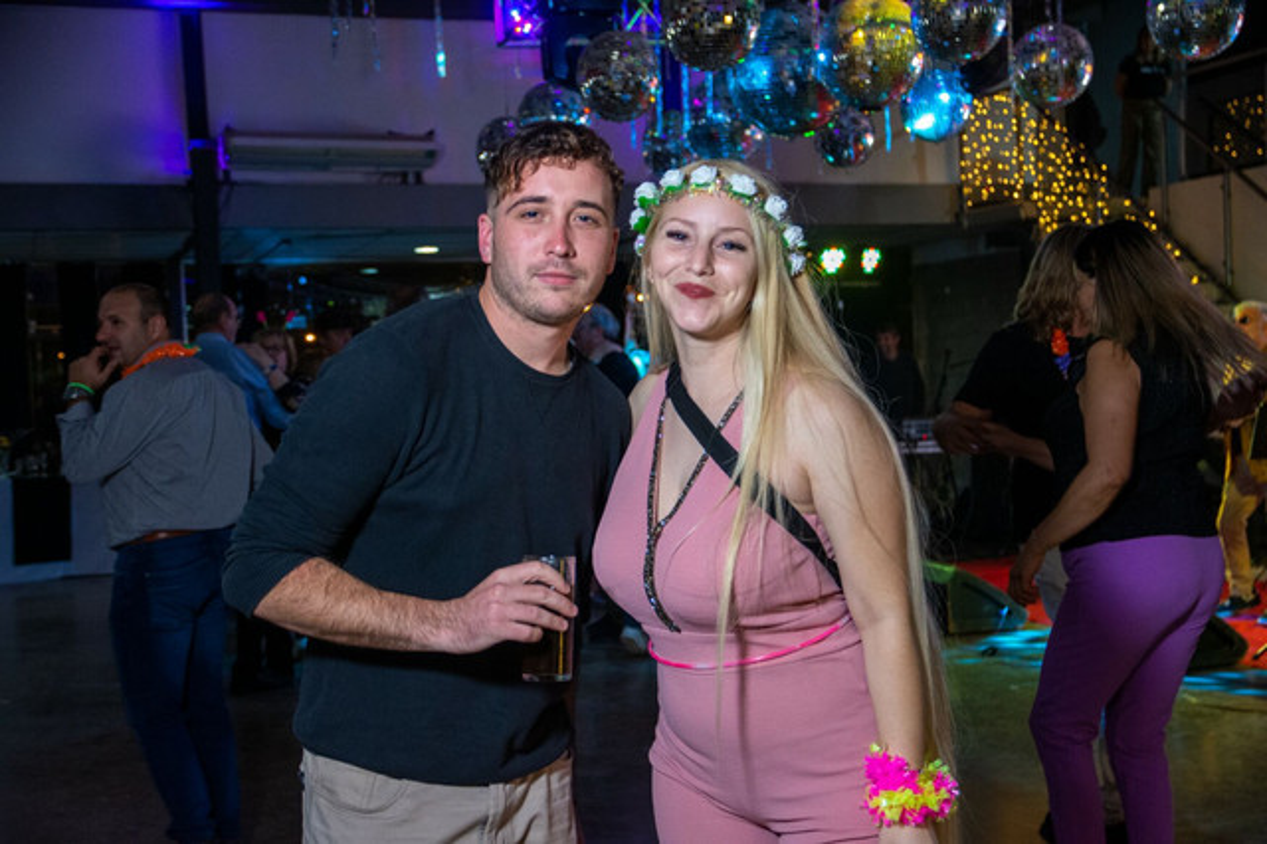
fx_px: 1794
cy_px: 422
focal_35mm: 51
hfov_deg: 38.9
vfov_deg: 26.5
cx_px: 634
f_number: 3.3
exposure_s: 1/80
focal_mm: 34
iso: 2000
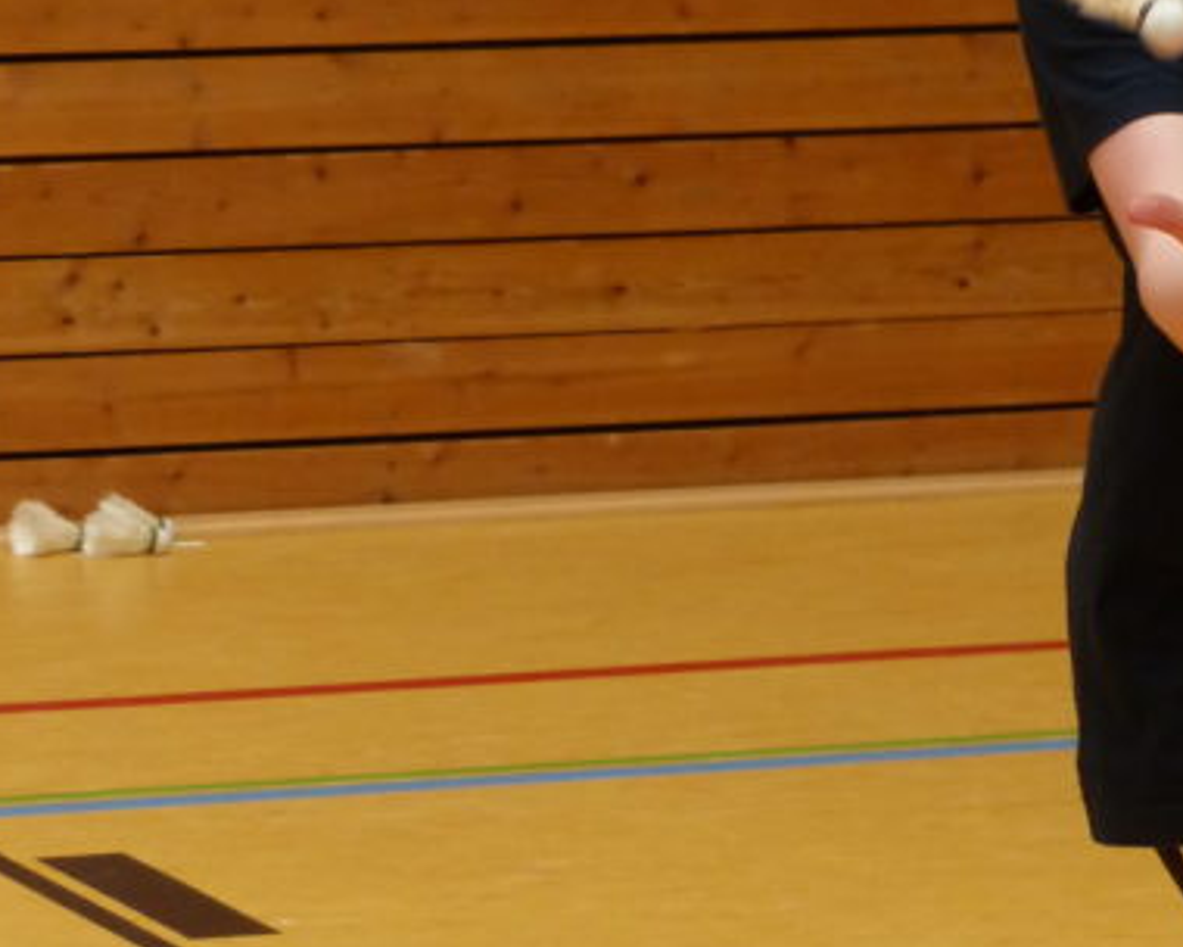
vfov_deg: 4.9
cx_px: 909
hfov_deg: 6.2
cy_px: 361
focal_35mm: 313
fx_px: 10959
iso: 320
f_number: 2.8
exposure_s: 1/250
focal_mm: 21.4
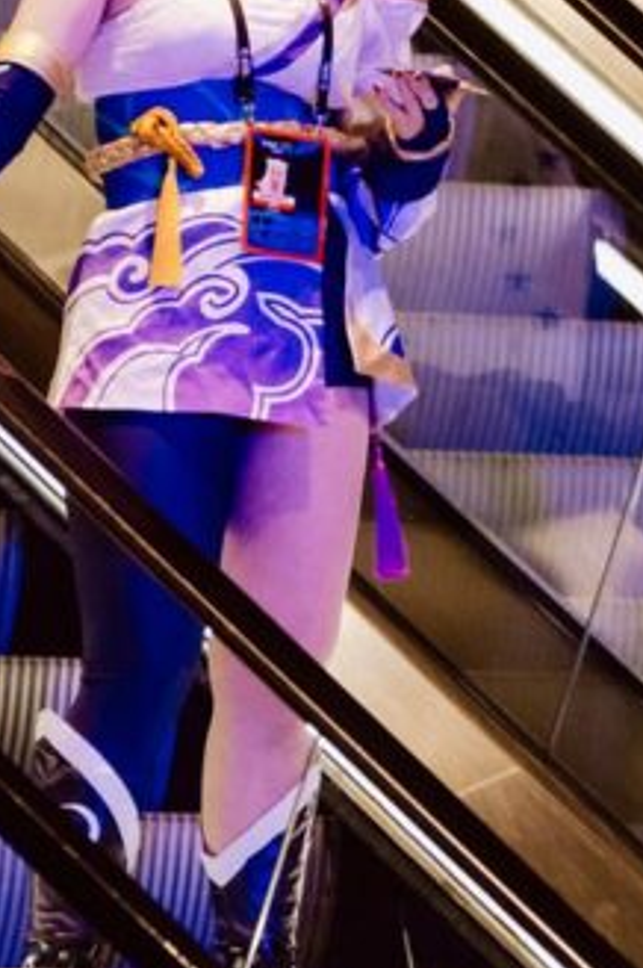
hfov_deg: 2.2
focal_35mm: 618
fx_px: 16591
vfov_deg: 3.3
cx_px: 962
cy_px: 410
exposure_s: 1/100
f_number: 2.8
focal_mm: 150
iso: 4000
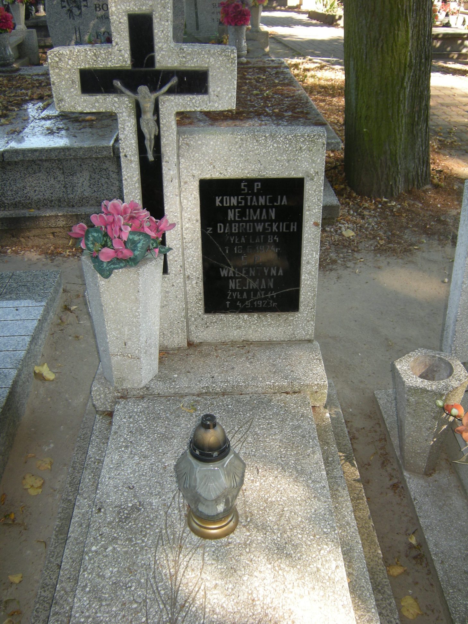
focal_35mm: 31
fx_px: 559
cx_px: 234
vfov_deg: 58.4
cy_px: 312
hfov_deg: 45.4
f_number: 2.9
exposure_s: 1/76.8
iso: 64
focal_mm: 5.3
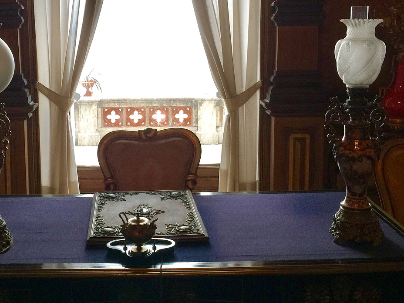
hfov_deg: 37.9
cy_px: 130
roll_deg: +0.0
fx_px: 584
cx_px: 147
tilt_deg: -8.1
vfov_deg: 29.1
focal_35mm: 50
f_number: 2.2
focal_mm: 4.15
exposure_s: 1/33
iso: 32
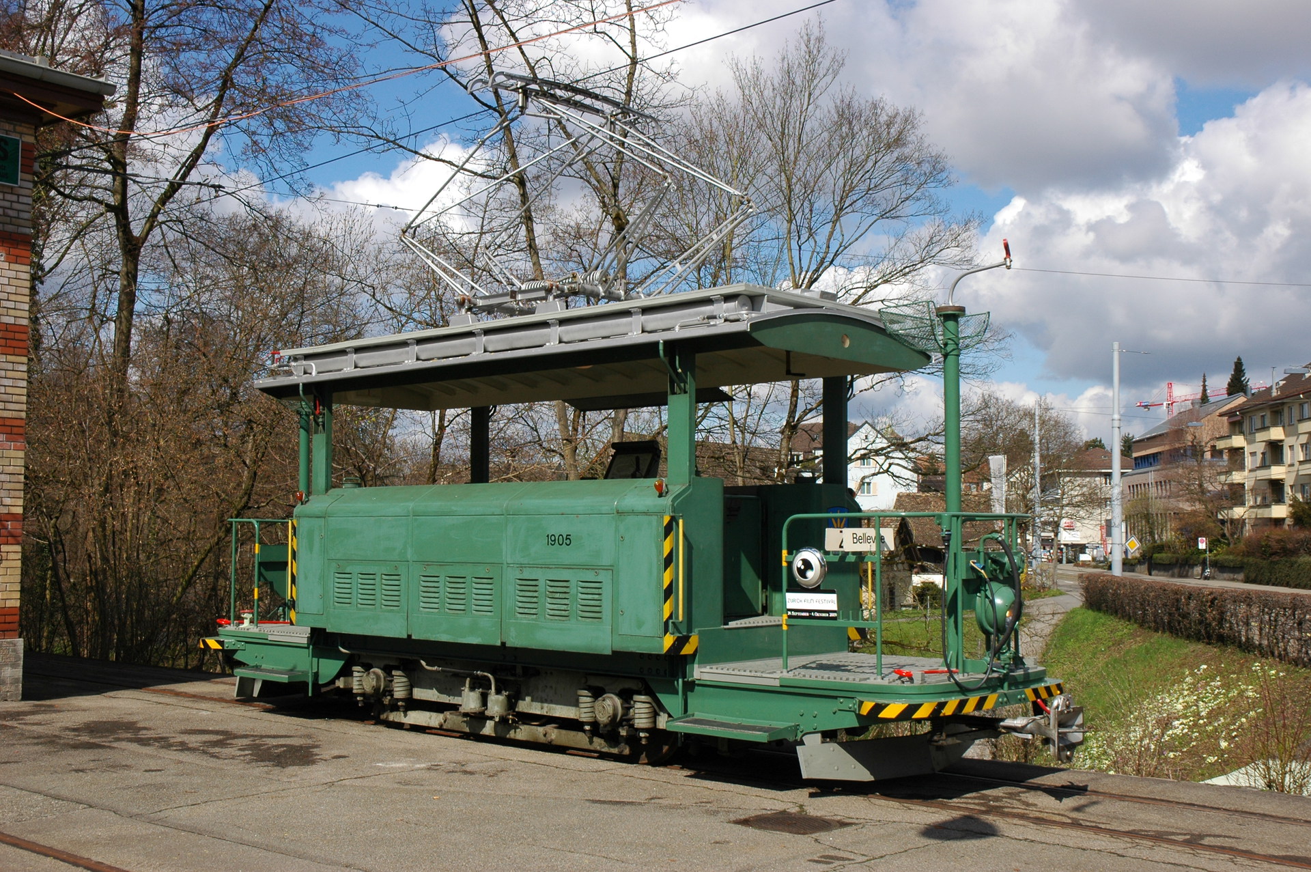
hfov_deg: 48.0
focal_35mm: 40
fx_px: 1474
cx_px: 656
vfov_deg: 33.0
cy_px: 436
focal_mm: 27
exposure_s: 1/400
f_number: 10
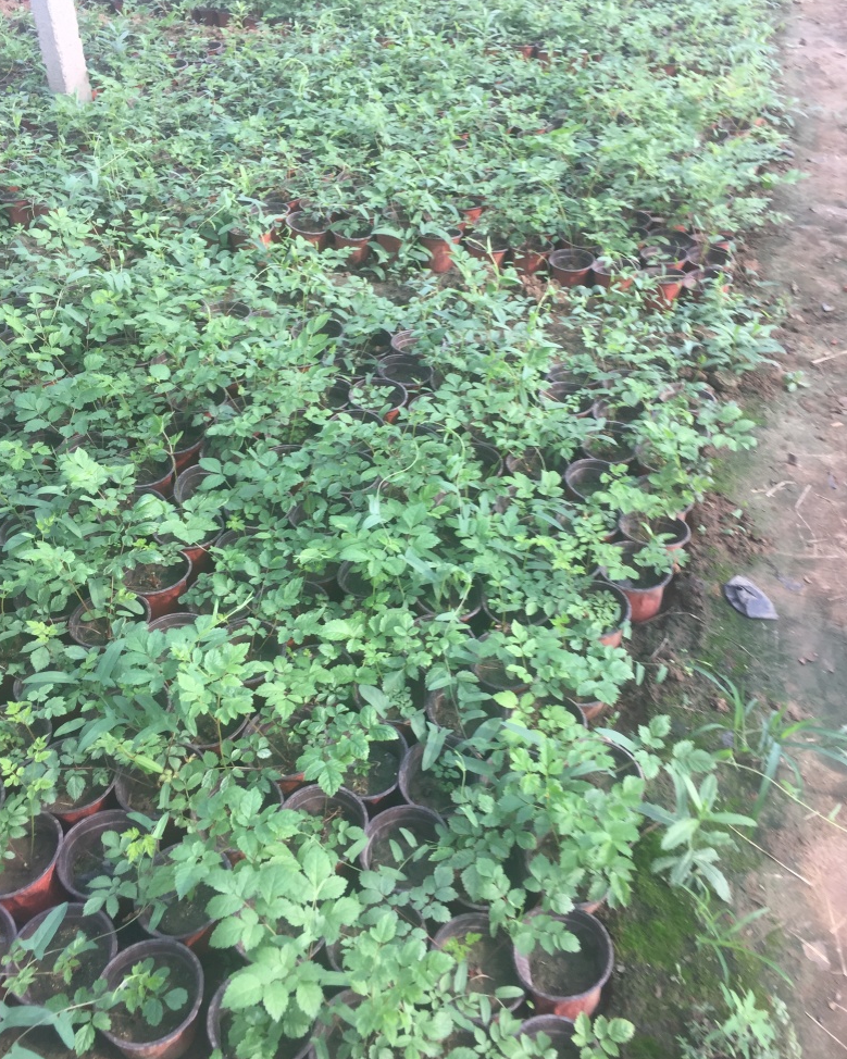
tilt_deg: -39.3
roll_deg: -1.7
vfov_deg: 57.1
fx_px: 972
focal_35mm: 31
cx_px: 423
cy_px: 499
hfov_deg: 47.1
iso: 40
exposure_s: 1/100
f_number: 2.2
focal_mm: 4.15
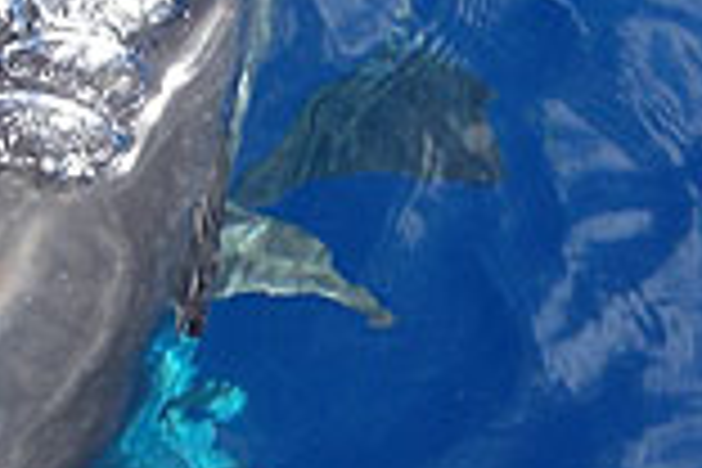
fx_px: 2223
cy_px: 248
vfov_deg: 12.0
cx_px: 360
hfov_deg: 17.9
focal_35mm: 114
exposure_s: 1/320
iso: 400
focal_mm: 7.9
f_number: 8
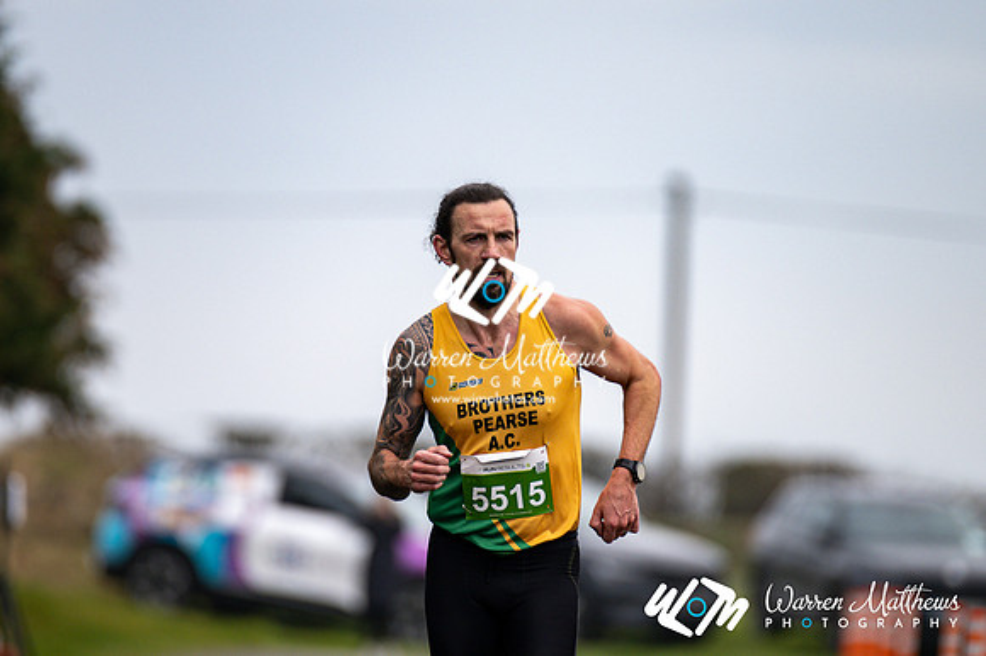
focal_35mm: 450
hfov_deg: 4.6
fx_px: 12318
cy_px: 328
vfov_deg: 3.1
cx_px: 493
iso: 320
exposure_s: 1/1600
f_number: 2.8
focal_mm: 300
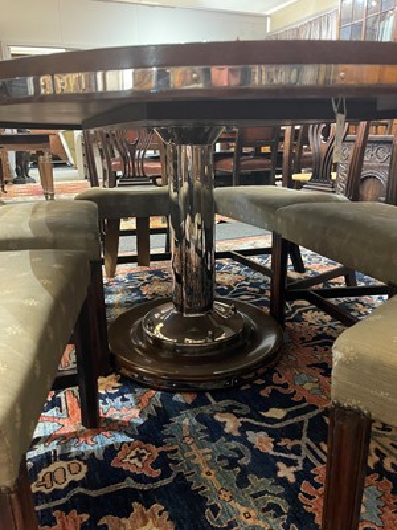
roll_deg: +0.7
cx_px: 198
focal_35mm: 25
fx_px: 382
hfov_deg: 54.9
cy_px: 265
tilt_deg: -17.5
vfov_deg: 69.4
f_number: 1.6
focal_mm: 5.1
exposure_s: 1/25
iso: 500
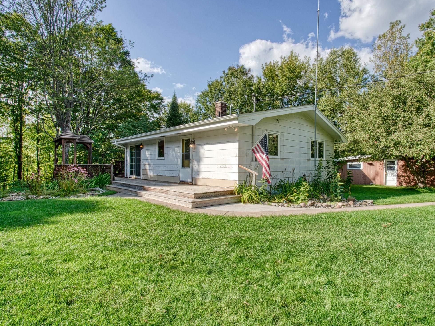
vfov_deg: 63.4
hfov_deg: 78.6
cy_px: 164
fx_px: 264
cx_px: 246
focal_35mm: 21
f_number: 11
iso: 320
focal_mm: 19
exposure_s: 1/30
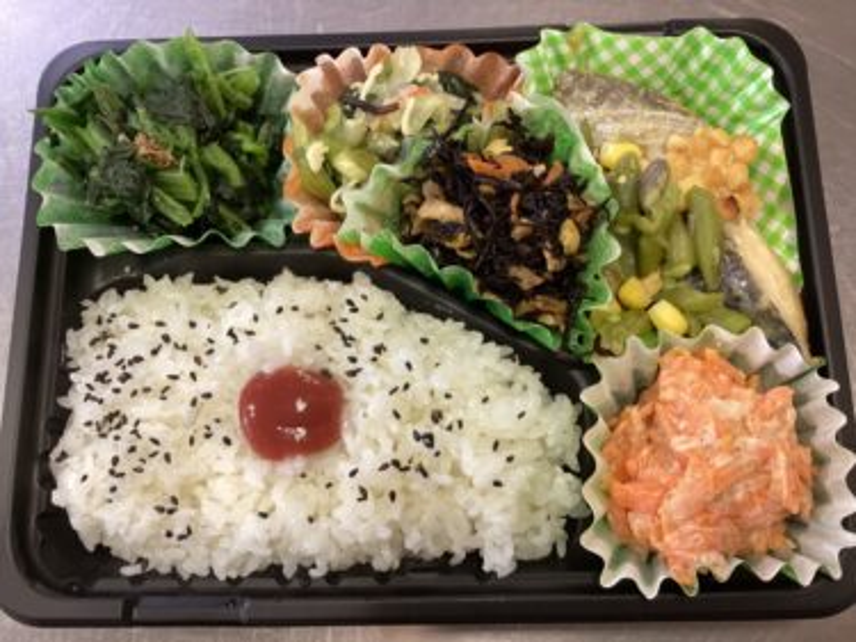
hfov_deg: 58.4
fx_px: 766
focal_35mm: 31
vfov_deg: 45.4
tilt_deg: -75.2
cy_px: 321
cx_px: 428
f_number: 2.4
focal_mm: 3.3
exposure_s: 1/50
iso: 200
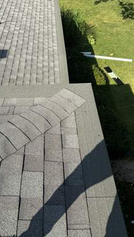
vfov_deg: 69.8
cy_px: 121
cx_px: 58
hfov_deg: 42.8
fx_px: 170
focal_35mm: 27
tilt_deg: -51.9
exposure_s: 1/2415
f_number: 1.78
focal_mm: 6.76
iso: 80
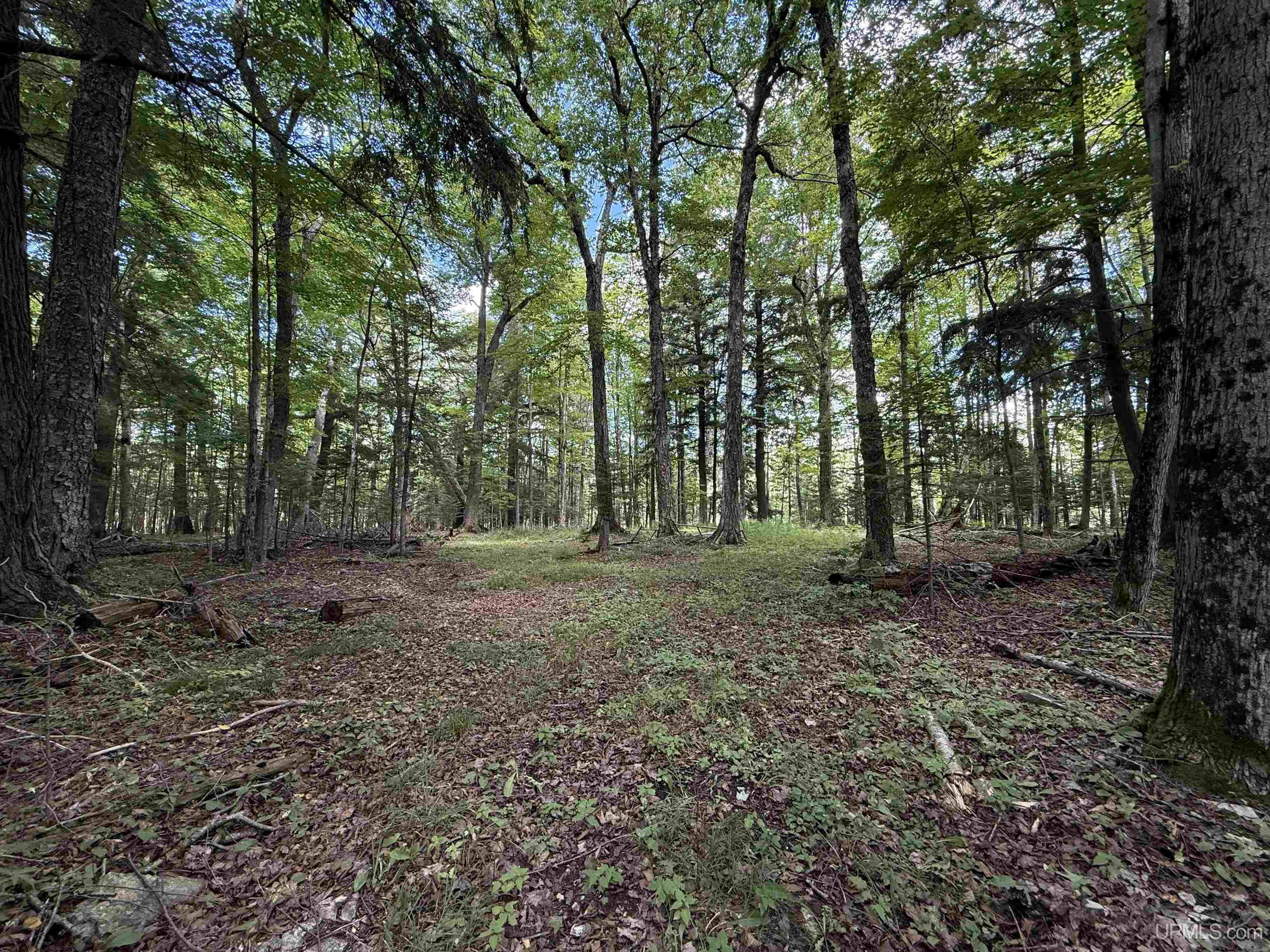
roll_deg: +0.6
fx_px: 514
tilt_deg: +5.6
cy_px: 476
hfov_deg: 102.1
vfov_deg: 85.7
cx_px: 635
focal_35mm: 14
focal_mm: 2.22
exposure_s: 1/99
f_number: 2.2
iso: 125
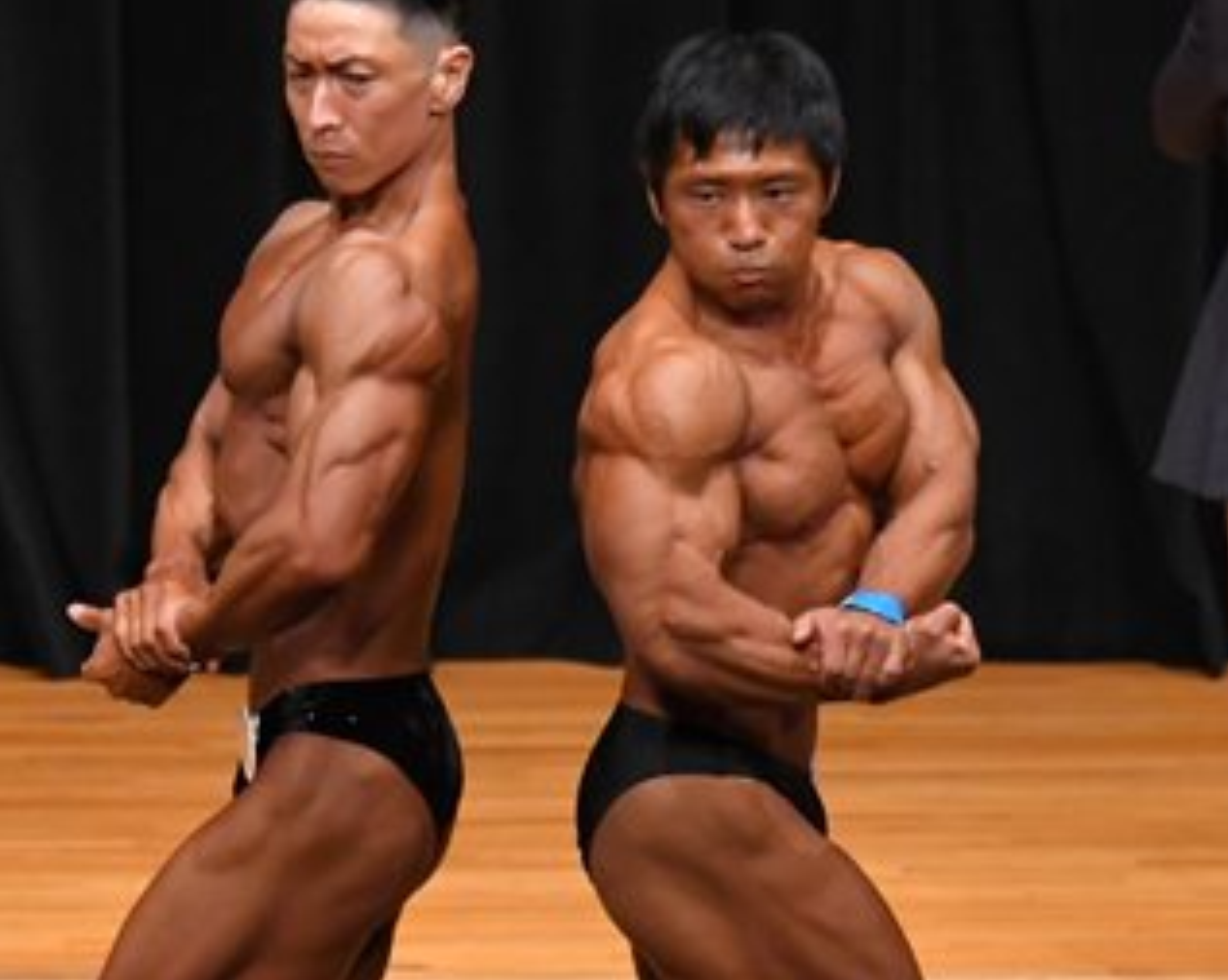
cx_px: 498
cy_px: 744
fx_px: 20007
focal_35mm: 551
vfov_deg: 2.8
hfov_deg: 3.5
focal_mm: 160
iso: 4000
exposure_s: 1/400
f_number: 5.6
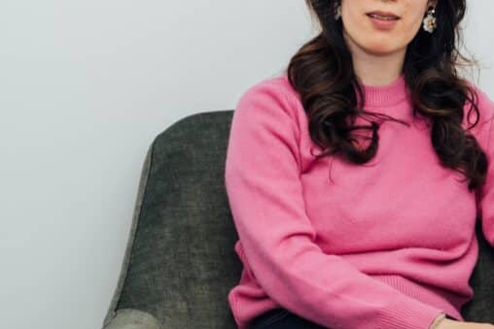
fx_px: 1935
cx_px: 412
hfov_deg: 14.4
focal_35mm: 141
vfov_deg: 9.7
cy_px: 144
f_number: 3.5
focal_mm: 70
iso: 800
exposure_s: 1/80
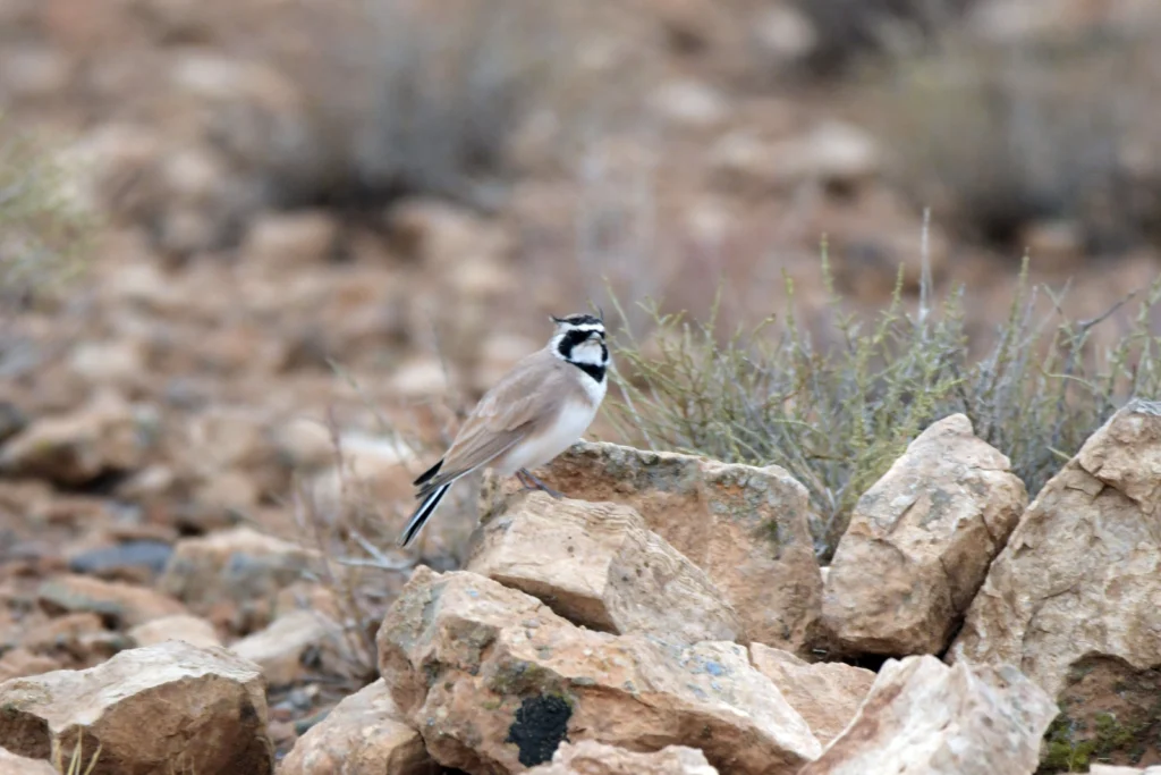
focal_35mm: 900
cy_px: 388
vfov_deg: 1.5
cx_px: 580
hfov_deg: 2.3
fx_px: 29027
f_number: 6.3
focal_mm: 600
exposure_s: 1/1600
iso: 2000
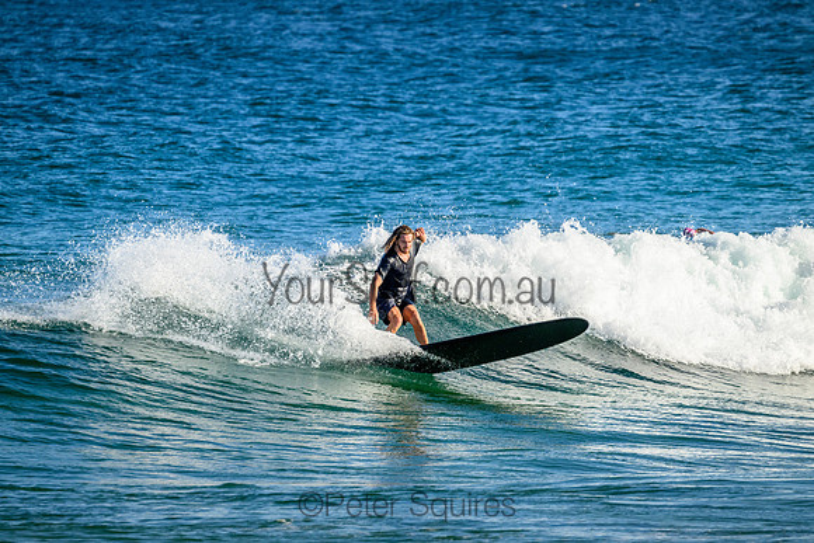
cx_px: 407
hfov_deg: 3.5
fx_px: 13343
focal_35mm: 590
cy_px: 272
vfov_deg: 2.3
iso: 1400
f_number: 11
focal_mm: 590
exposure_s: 1/2000
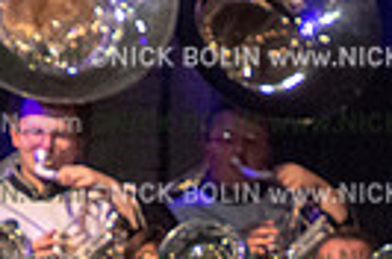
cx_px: 315
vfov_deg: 1.2
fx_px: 12829
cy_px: 533
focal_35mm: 1181
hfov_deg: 1.8
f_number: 5.6
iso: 8000
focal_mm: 270
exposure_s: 1/400
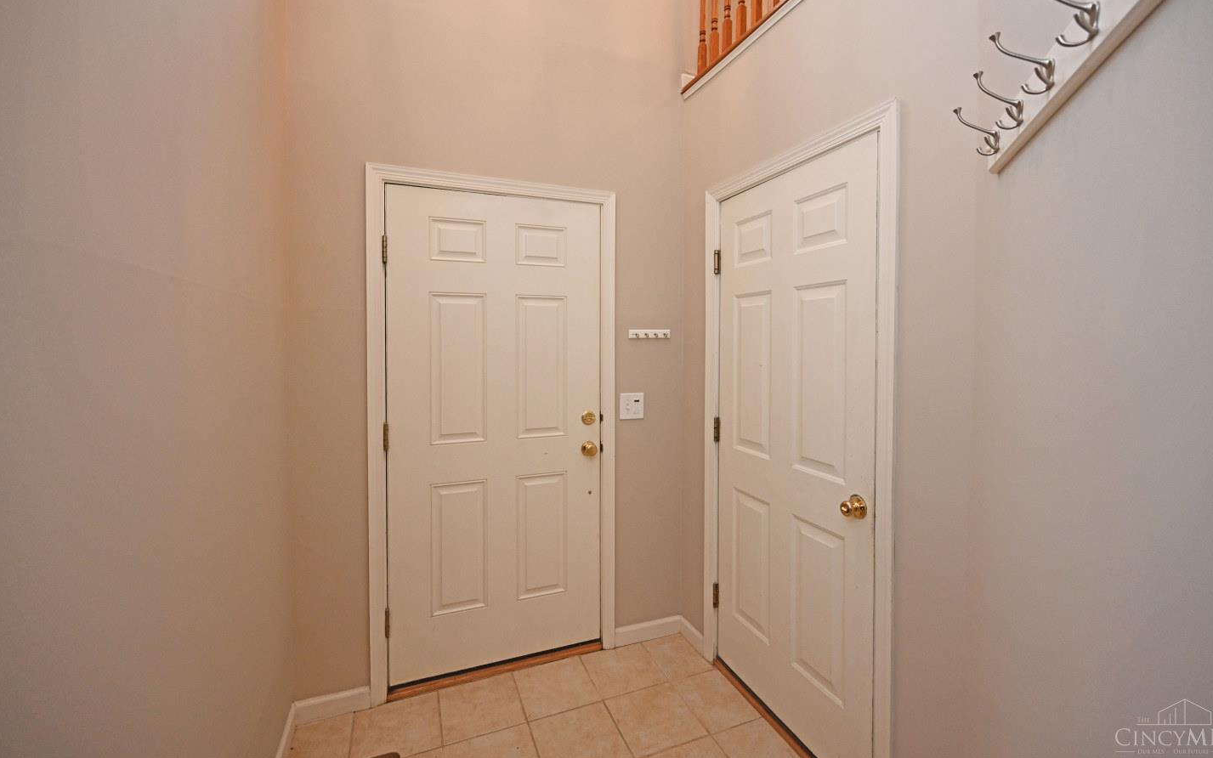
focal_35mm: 15
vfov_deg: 74.6
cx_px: 608
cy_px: 342
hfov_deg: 101.5
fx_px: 496
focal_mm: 14
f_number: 4
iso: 1100
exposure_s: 1/60
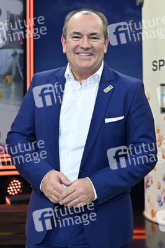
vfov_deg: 50.7
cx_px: 82
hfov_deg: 35.0
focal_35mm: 38
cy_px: 124
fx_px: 262
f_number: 4
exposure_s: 1/200
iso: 1000
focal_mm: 38
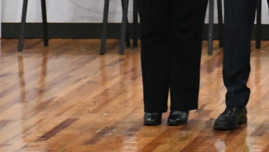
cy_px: -146
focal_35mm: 340
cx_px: 449
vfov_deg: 3.5
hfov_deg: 6.2
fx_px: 2426
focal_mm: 60
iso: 10000
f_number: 6.3
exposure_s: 1/80
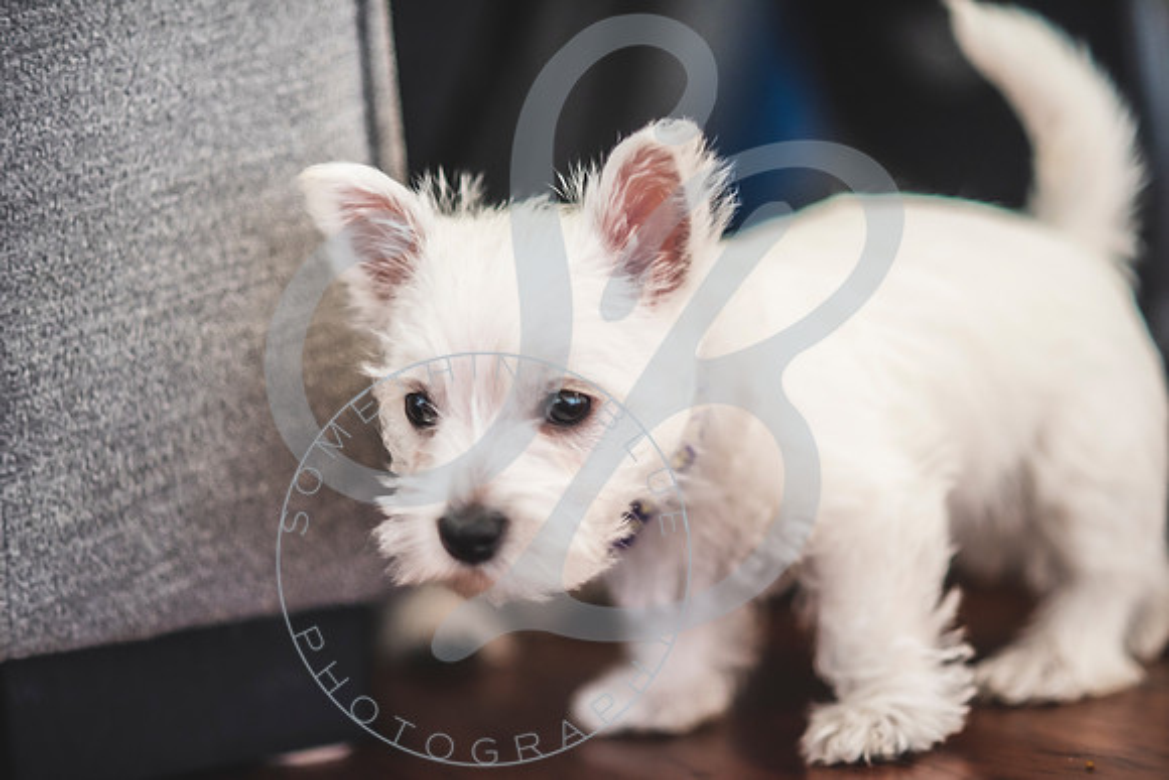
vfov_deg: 16.1
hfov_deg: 23.9
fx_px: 2761
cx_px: 584
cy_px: 390
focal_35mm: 85
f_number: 1.8
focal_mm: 85
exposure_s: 1/125
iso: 1000
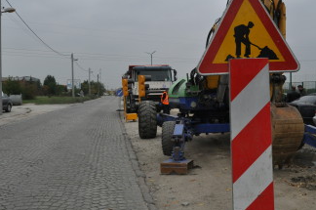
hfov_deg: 51.7
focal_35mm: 37
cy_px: 95
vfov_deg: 35.8
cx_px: 186
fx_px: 324
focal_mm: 20
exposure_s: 1/640
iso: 800
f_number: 13
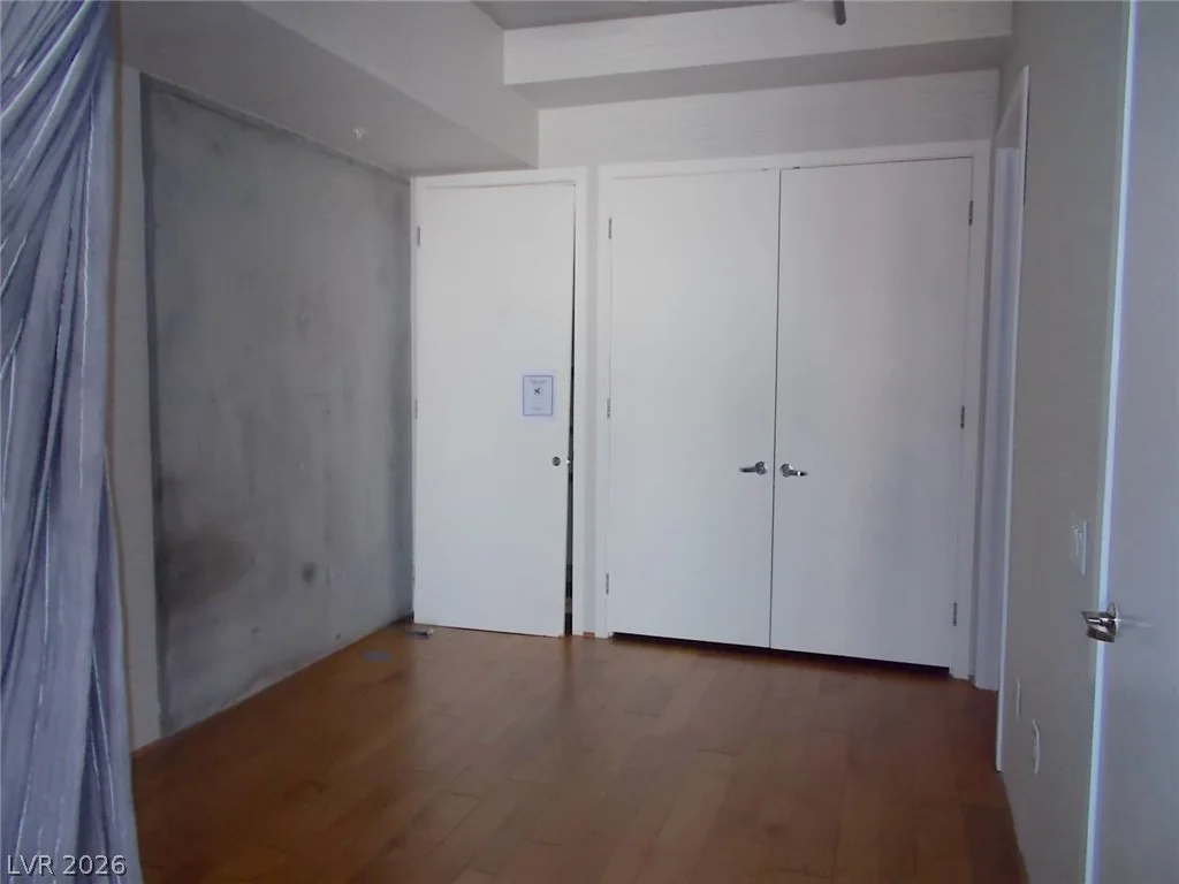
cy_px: 442
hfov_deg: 67.3
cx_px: 590
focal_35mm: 26
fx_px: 886
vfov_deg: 53.1
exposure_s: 1/25
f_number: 3.2
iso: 200
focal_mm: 4.6
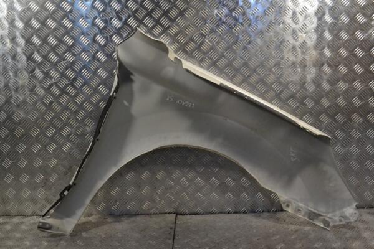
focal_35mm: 36
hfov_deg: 53.1
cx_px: 187
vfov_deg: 36.9
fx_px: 374
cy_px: 124
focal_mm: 24
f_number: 10
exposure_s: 1/400
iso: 3200
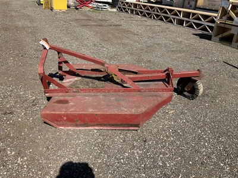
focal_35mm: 29
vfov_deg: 48.2
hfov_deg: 61.7
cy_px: 89
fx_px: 199
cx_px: 119
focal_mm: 3
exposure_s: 1/1577
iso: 25
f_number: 1.8
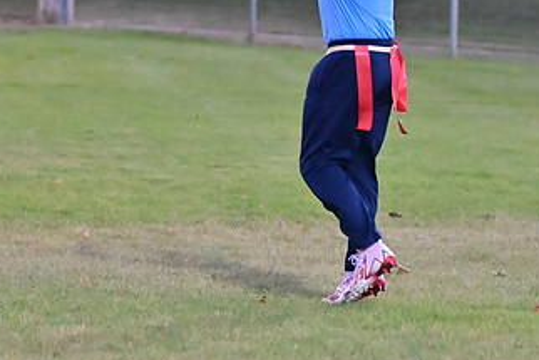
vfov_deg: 3.5
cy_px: 210
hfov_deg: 5.3
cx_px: 325
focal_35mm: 391
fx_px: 5856
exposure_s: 1/500
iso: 6400
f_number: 4
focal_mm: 145
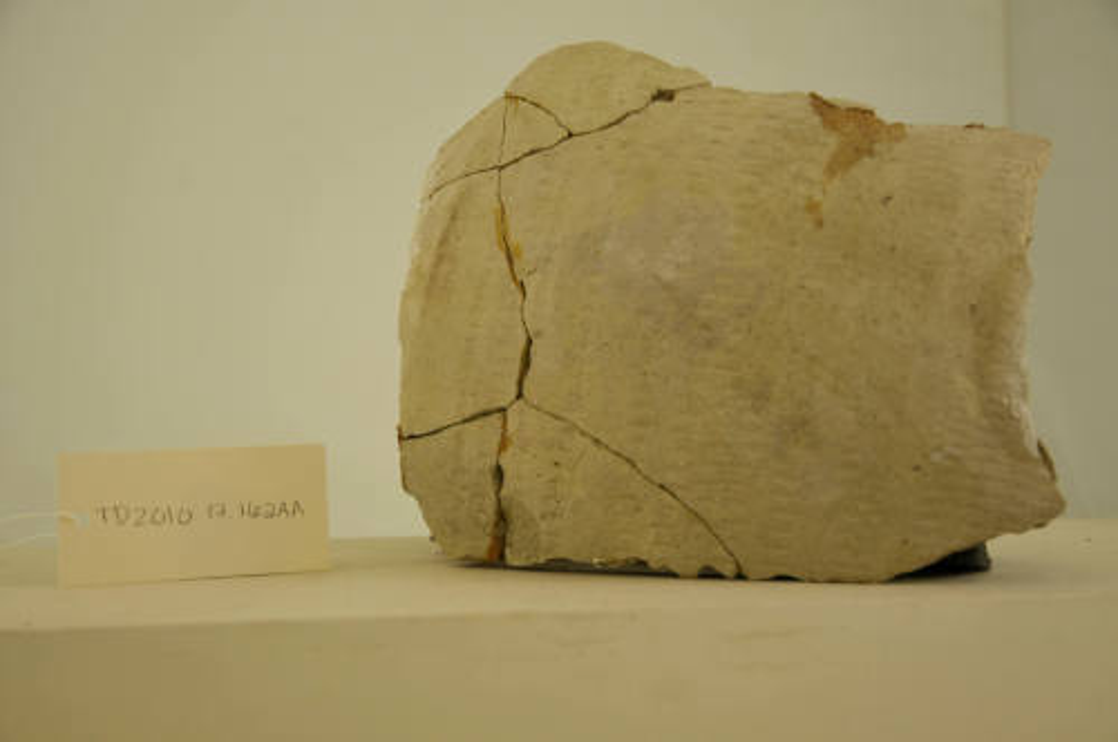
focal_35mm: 48
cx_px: 559
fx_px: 1489
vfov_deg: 28.0
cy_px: 371
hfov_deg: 41.2
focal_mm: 32
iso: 200
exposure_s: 1/60
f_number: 4.5
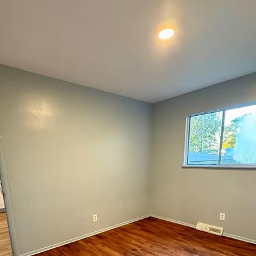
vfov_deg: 61.5
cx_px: 120
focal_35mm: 23
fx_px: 192
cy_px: 206
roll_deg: +1.7
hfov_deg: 67.2
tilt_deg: -13.5
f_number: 2.2
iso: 640
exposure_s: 1/60
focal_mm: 2.22
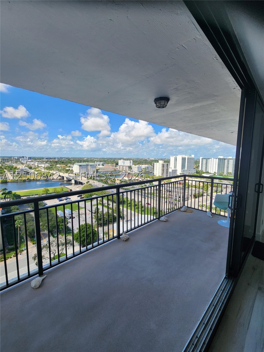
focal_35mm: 13
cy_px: 176
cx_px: 132
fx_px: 132
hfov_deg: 89.9
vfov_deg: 106.2
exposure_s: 1/1245
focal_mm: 2.2
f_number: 2.2
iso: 50
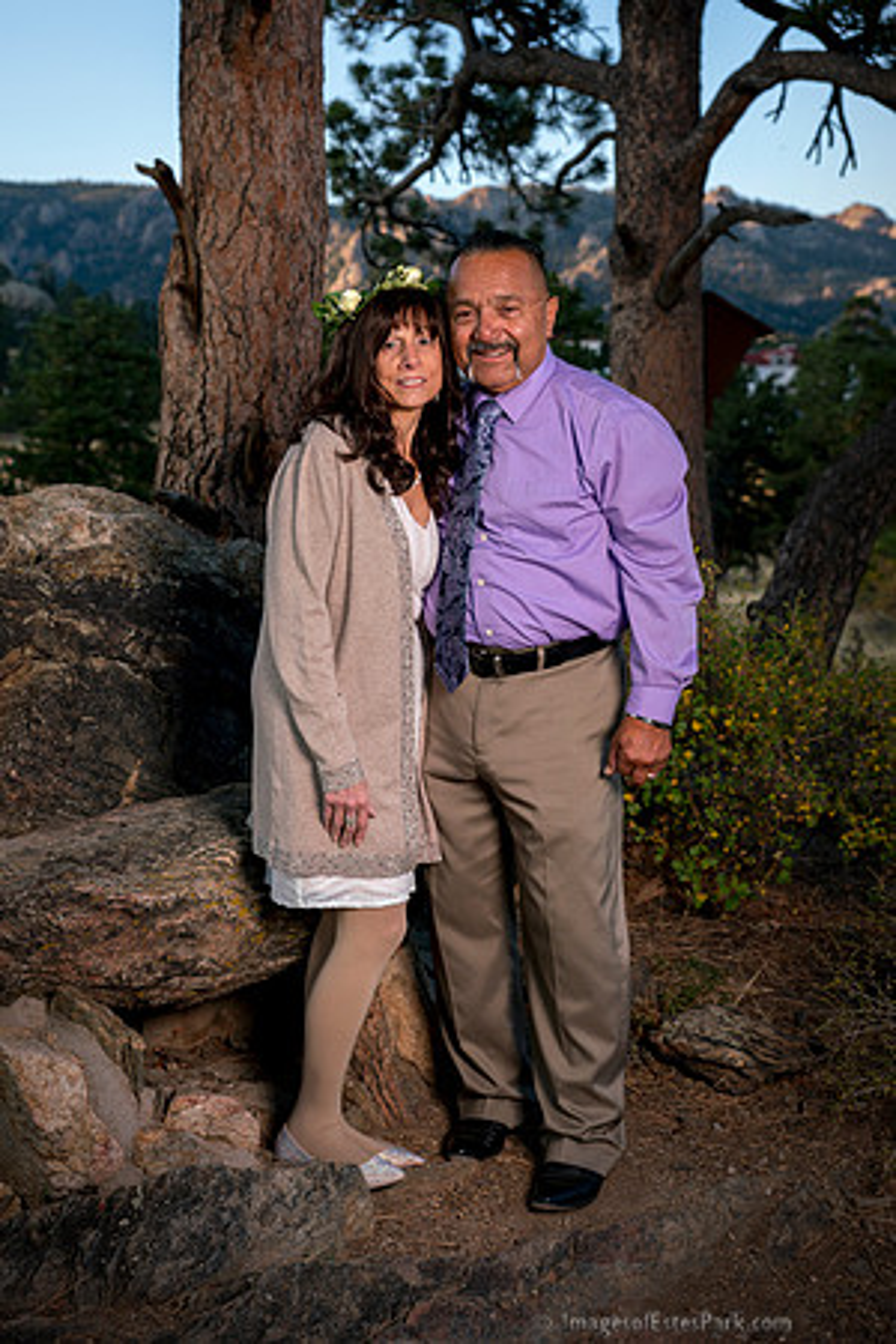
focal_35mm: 40
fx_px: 1493
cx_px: 448
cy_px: 672
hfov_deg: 33.4
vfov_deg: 48.5
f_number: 4.5
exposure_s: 1/320
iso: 160
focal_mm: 40
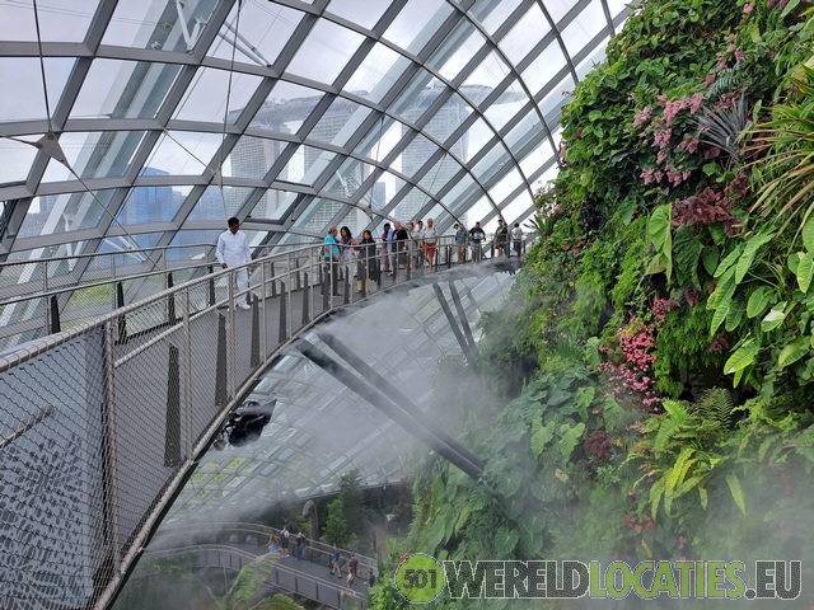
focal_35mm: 24
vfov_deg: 56.8
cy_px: 305
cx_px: 407
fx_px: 564
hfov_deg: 71.6
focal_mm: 5.23
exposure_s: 1/272
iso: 50
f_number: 1.8
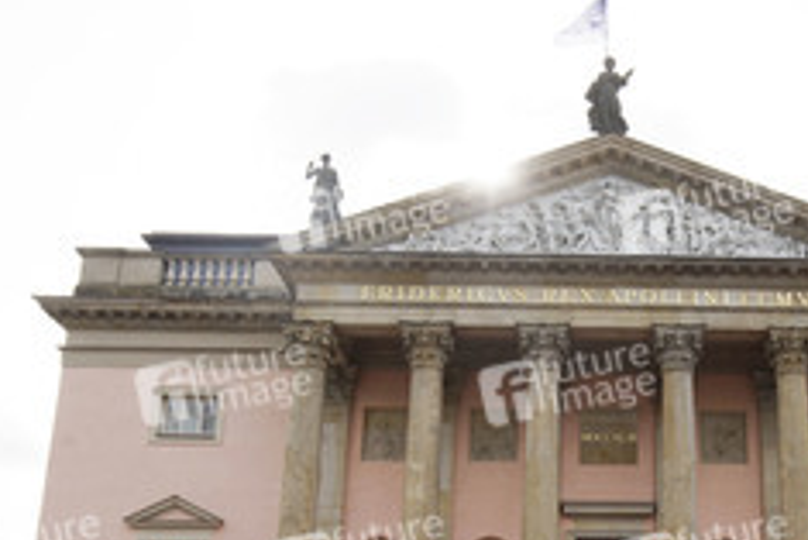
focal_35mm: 46
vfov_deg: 28.3
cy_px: 471
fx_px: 1033
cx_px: 614
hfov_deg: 41.4
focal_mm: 24
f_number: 10
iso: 100
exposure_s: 1/100
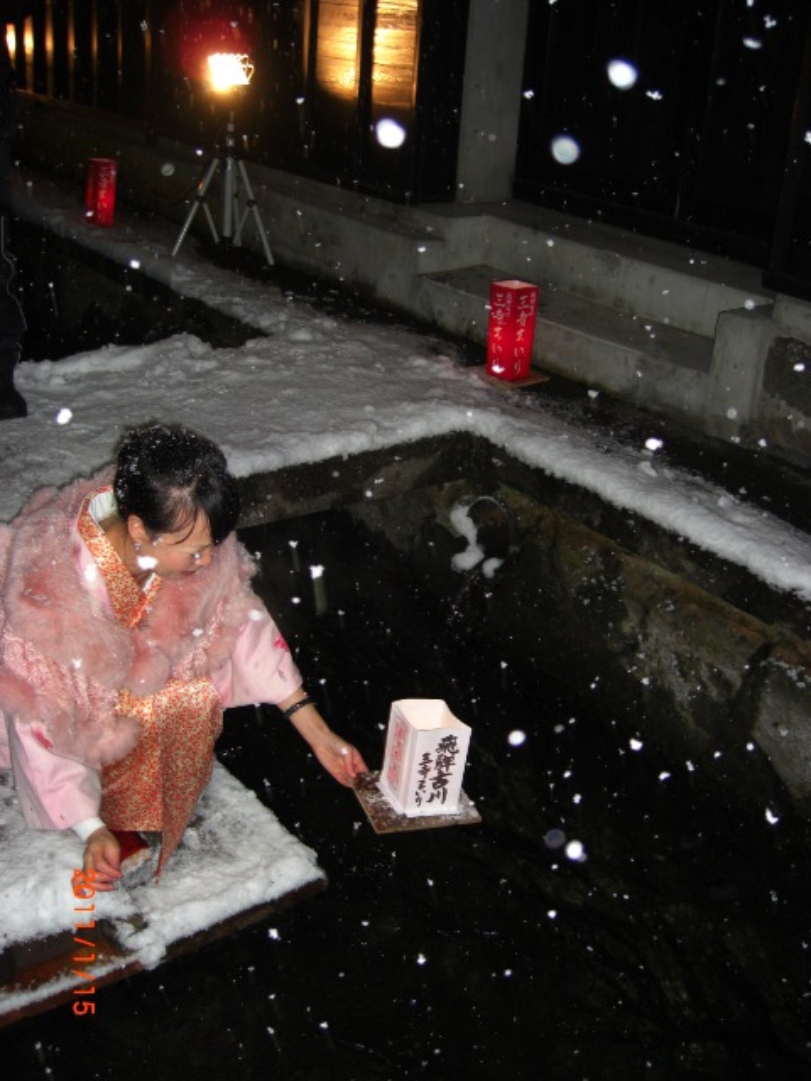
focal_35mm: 38
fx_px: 1187
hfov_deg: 37.7
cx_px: 406
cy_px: 540
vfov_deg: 49.0
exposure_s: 1/60
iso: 200
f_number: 2.8
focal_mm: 7.9
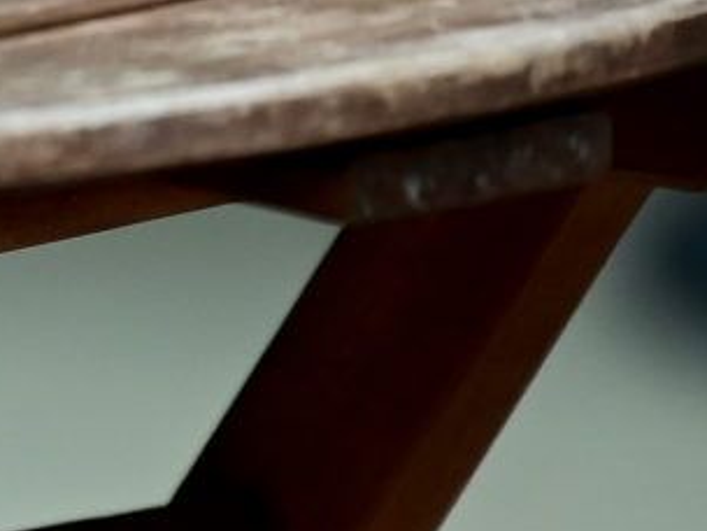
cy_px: -341
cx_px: -1393
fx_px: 33067
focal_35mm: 1619
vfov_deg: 0.9
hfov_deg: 1.2
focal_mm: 200
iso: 800
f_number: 2.8
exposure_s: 1/1000
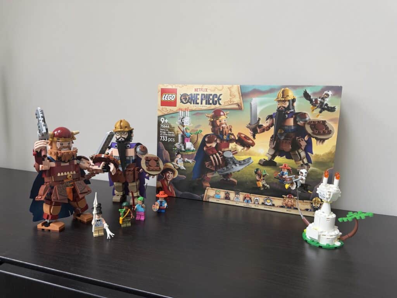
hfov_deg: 71.6
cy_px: 149
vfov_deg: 56.8
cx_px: 198
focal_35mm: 24
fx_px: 275
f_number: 1.78
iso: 200
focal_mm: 6.76
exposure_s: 1/117
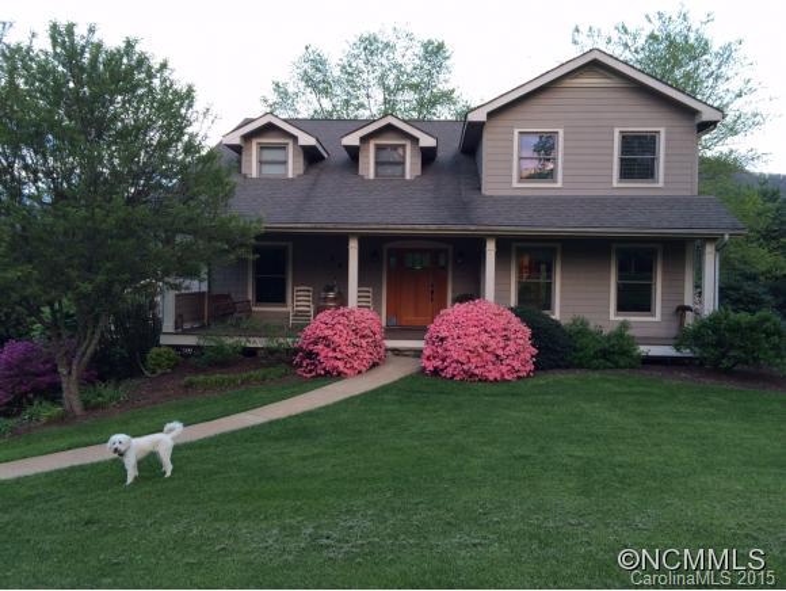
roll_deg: -0.7
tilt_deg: -1.4
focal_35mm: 29
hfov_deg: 61.6
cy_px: 296
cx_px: 393
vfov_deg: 48.3
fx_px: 659
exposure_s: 1/40
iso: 40
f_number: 2.2
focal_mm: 4.15
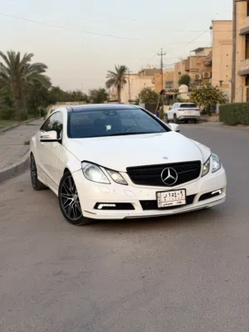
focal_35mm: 48
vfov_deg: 39.7
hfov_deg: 30.3
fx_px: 460
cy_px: 166
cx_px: 124
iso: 64
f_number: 1.78
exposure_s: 1/574
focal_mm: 6.76
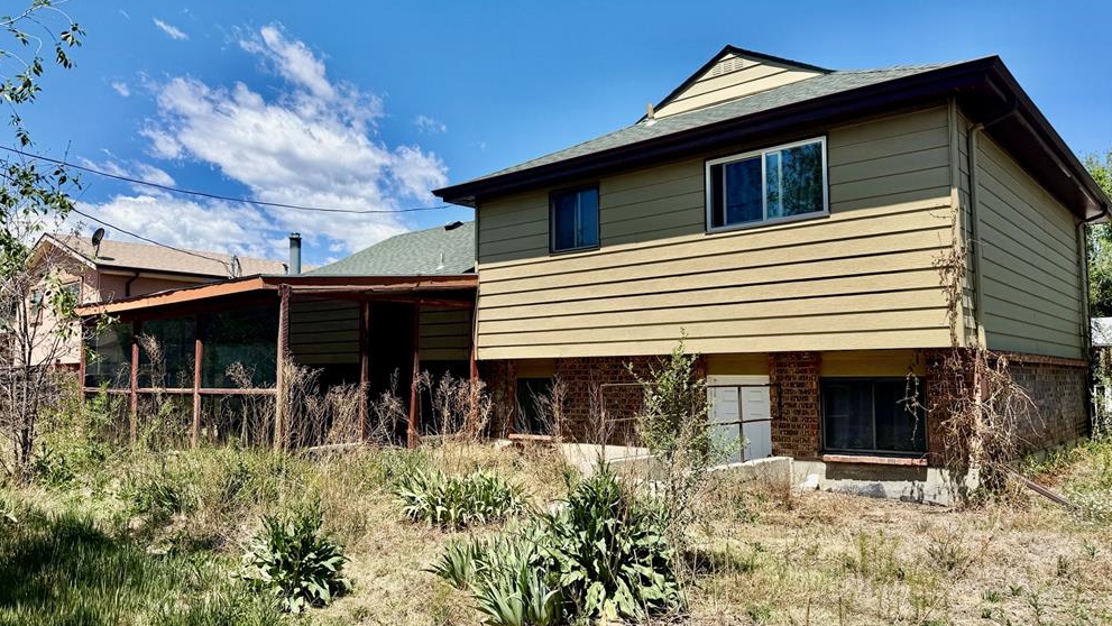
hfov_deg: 69.8
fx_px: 796
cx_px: 553
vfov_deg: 42.9
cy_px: 328
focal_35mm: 27
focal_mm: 6.76
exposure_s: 1/4405
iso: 80
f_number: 1.78
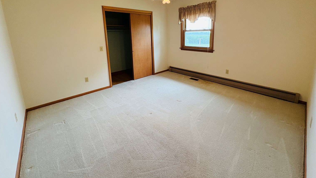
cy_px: 59
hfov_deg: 99.4
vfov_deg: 65.3
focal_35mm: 16
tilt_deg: -10.3
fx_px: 134
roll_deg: +1.9
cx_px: 160
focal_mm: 2.22
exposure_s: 1/120
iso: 320
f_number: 2.2
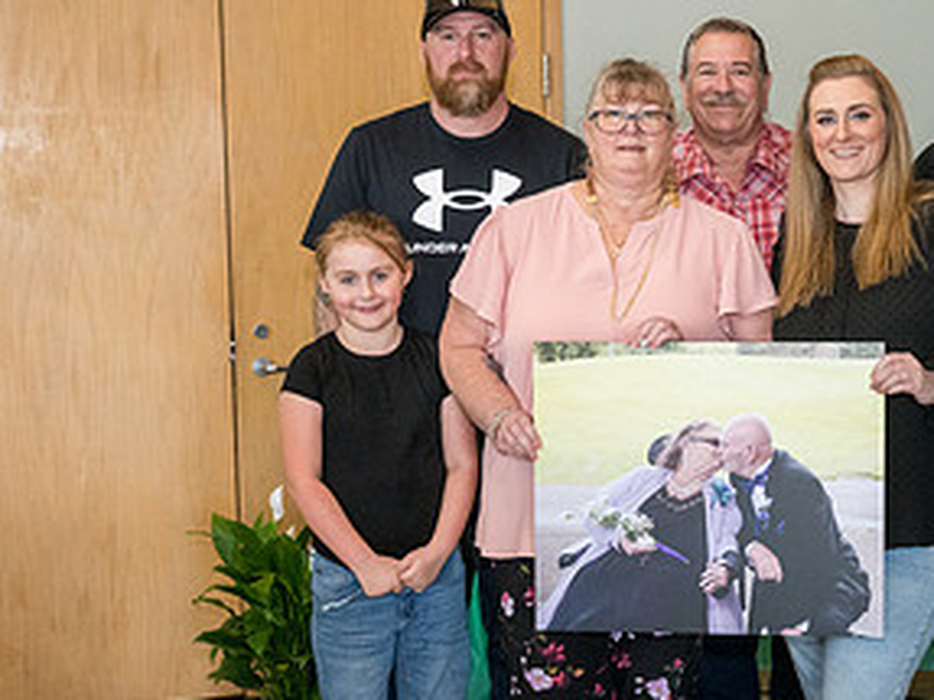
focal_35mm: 68
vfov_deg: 21.6
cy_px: 396
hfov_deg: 28.0
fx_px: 1834
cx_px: 739
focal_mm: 35
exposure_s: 1/250
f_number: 6.3
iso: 3200
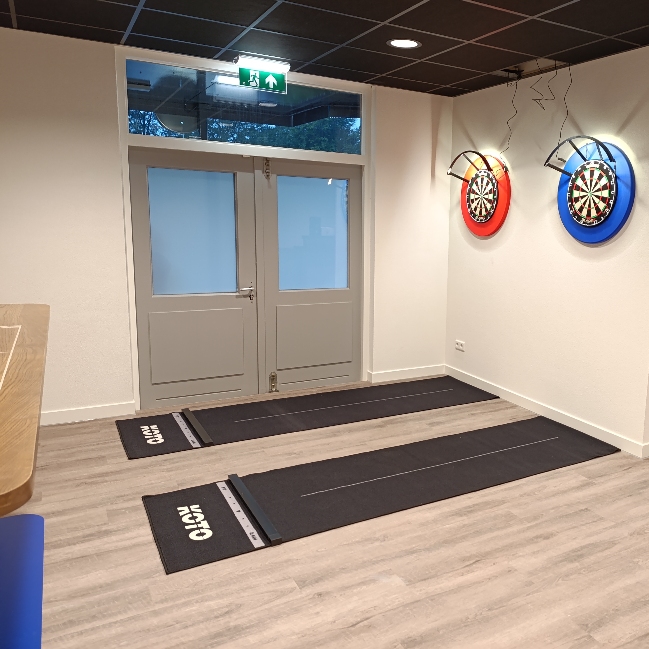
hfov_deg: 55.9
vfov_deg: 57.3
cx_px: 441
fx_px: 594
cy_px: 315
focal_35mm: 28
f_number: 1.6
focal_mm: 6.14
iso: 800
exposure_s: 1/50
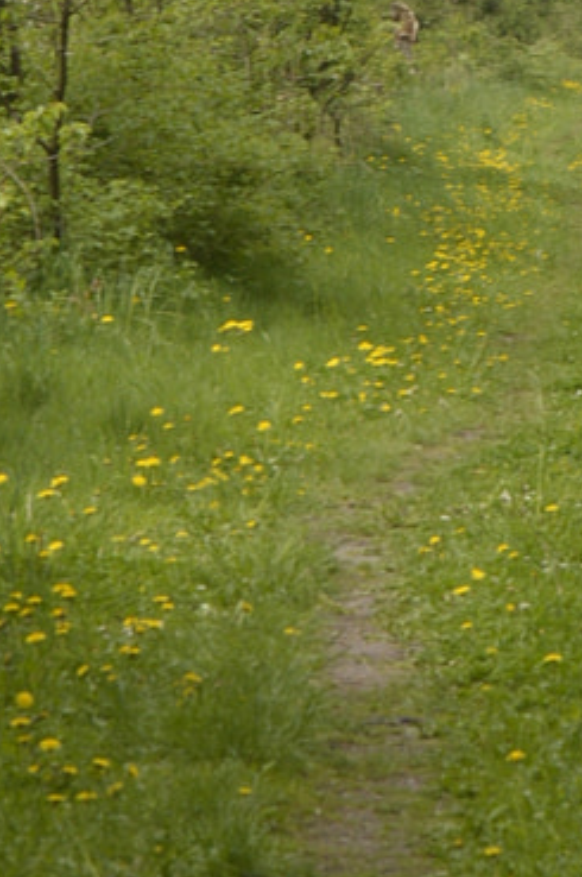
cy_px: 173
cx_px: 565
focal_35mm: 358
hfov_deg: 3.8
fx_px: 8710
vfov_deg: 5.8
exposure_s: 1/200
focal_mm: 55
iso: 100
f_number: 5.6
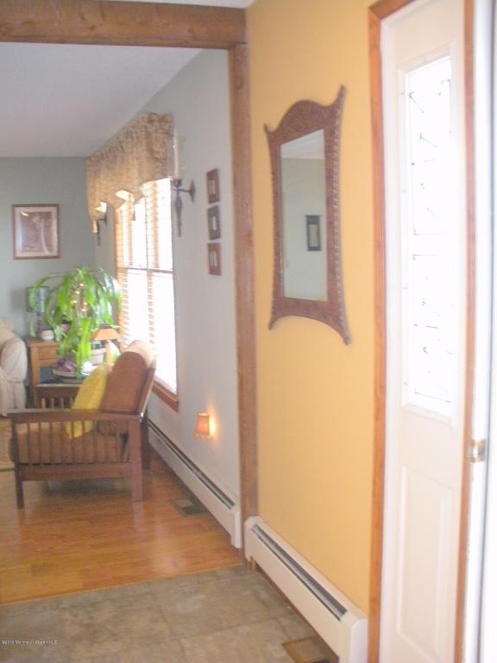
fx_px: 670
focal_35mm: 35
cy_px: 332
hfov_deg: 40.7
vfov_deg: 52.6
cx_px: 248
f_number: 3.5
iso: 400
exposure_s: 1/30
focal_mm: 6.3
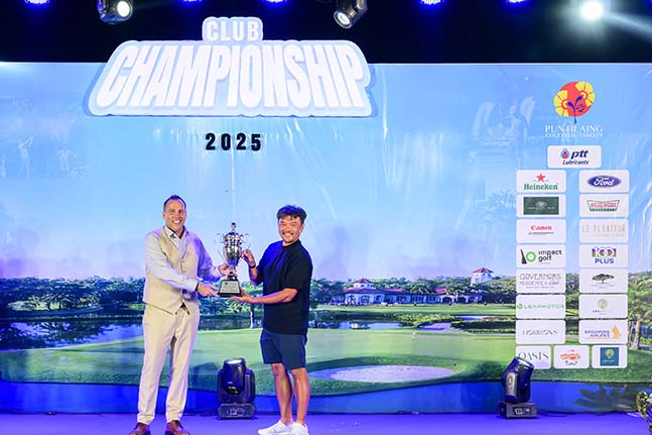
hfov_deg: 39.5
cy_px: 268
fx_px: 901
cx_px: 235
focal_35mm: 50
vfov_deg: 27.0
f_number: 6.3
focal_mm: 33.5
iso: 1250
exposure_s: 1/125
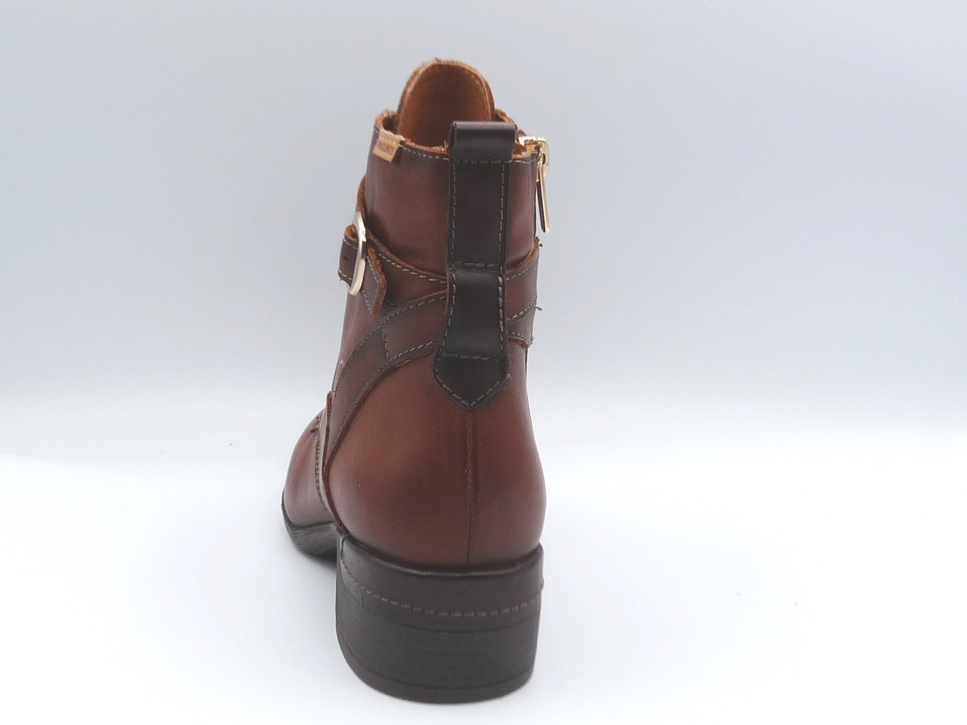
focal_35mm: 48
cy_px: 362
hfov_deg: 39.7
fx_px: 1341
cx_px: 484
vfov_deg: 30.3
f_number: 4.5
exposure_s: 1/200
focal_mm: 4.8
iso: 100
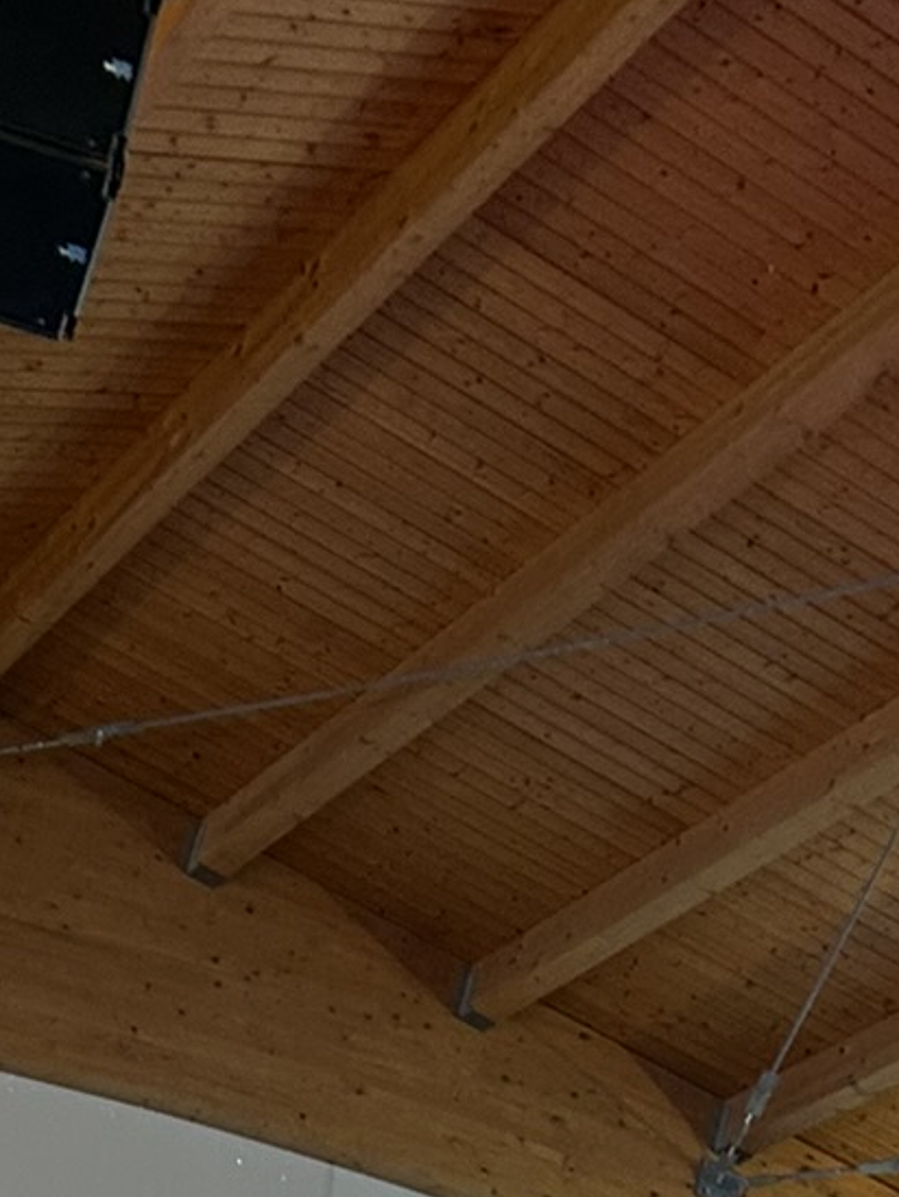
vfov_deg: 16.8
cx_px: -281
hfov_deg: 14.6
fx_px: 3358
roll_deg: -3.2
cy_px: 2156
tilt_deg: +6.0
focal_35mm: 97
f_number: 1.5
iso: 160
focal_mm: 5.7
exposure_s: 1/50
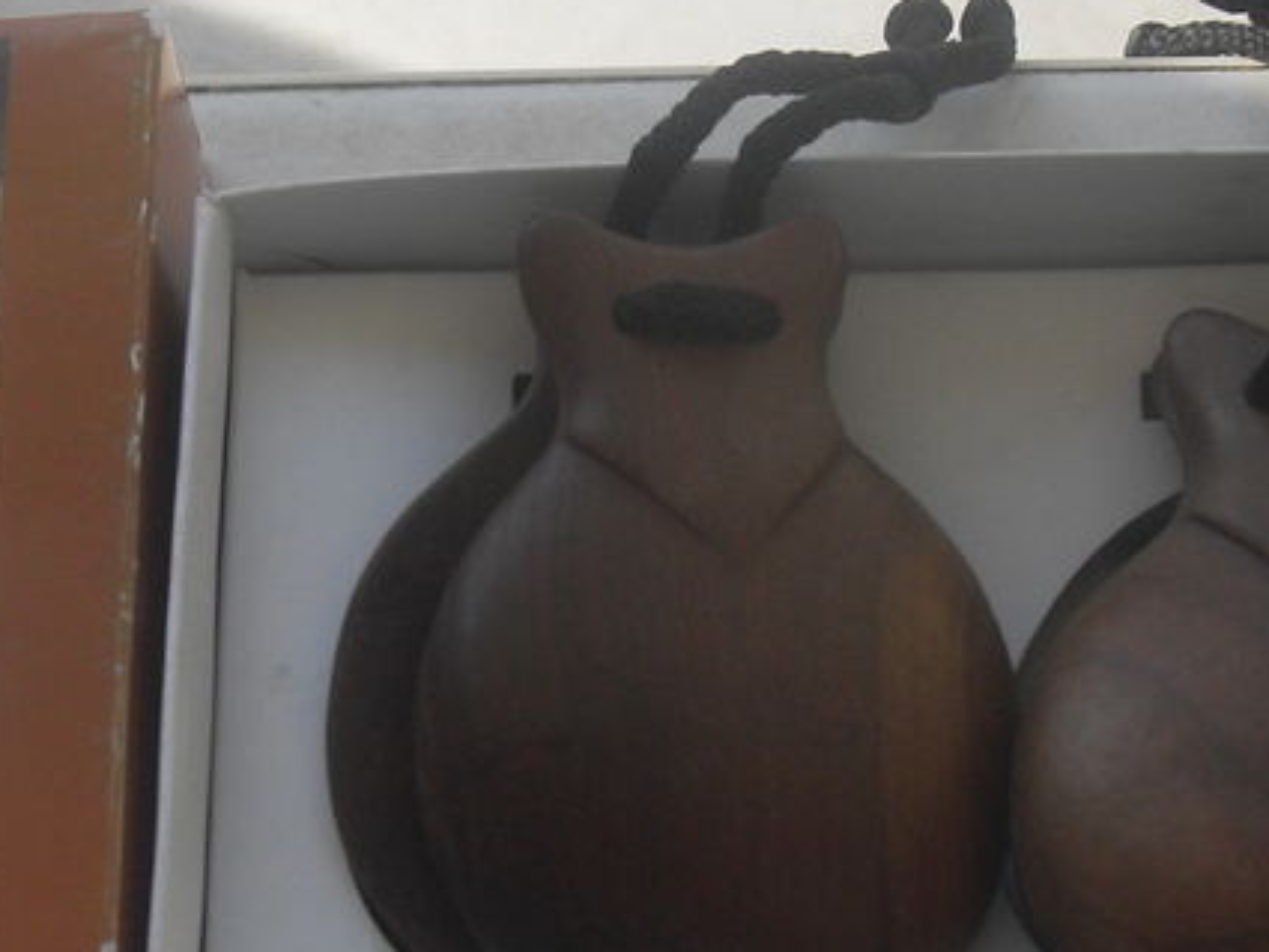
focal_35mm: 87
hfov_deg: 22.4
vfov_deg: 17.0
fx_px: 3190
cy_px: 528
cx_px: 376
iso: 80
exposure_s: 1/350
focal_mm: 6.3
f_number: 2.8
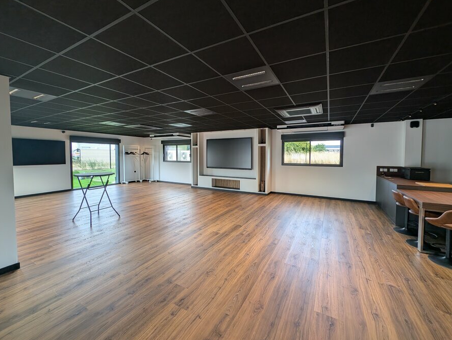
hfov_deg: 106.1
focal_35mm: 13
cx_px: 232
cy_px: 162
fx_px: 170
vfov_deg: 90.0
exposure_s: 1/154
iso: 39
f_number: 1.95
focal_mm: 2.23
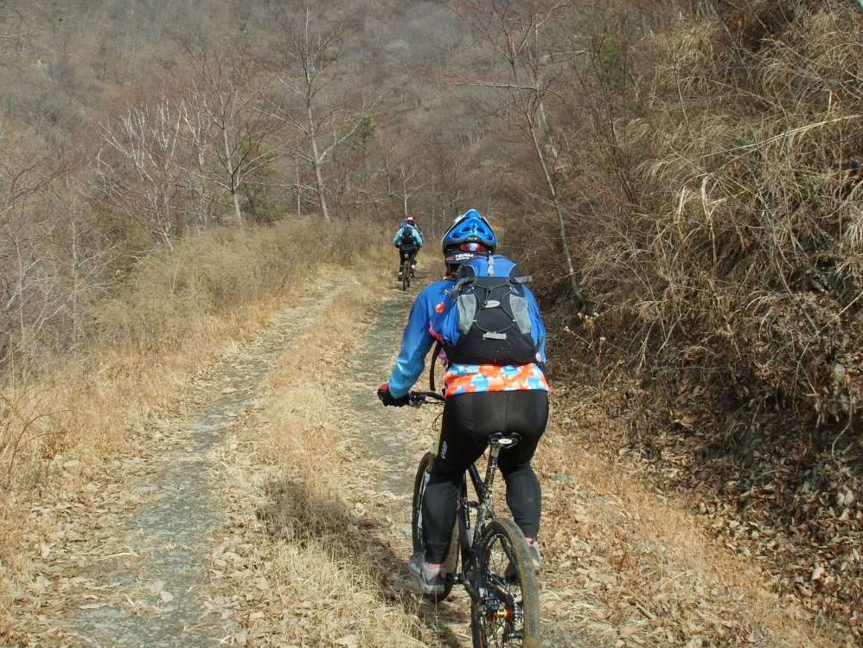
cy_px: 324
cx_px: 434
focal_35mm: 40
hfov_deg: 46.8
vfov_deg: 36.0
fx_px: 997
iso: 50
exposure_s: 1/180
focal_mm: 6.6
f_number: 6.3
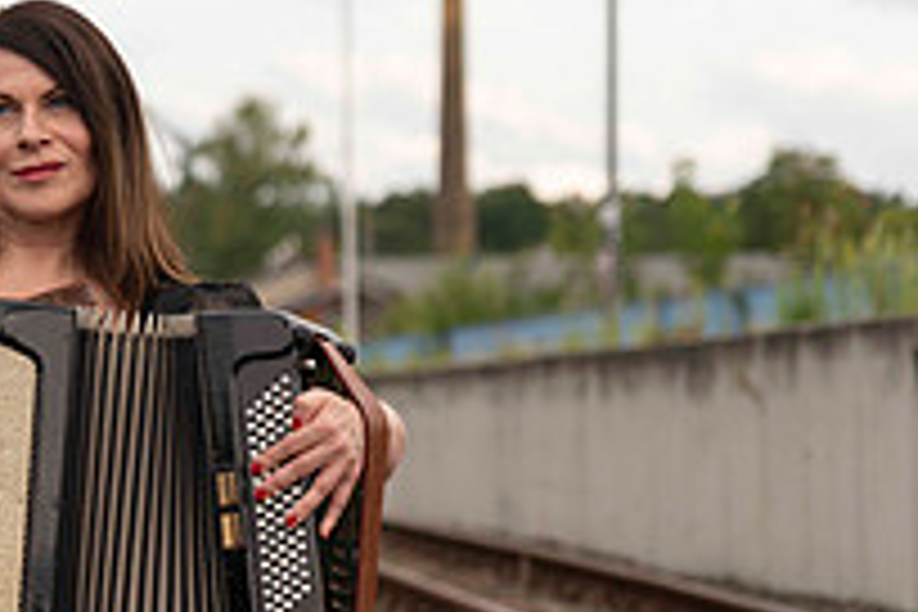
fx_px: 4717
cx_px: -225
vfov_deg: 7.4
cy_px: 502
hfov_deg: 10.9
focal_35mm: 185
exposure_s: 1/800
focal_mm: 65
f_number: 2.8
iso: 64
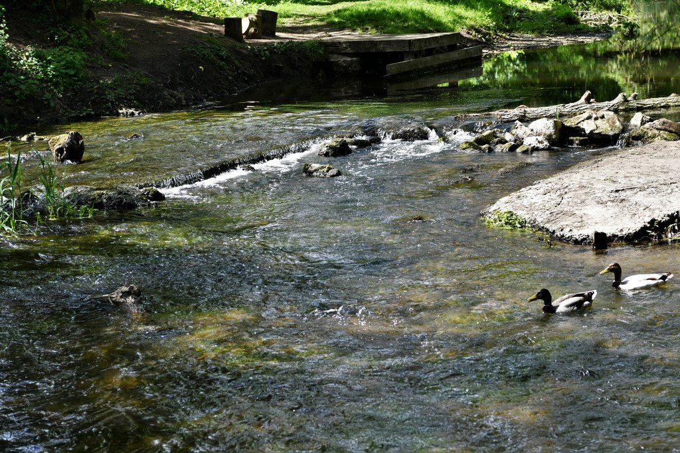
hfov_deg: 28.8
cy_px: 226
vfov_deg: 19.5
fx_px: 1322
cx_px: 340
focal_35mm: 70
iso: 80
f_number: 6.3
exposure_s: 1/200
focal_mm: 70
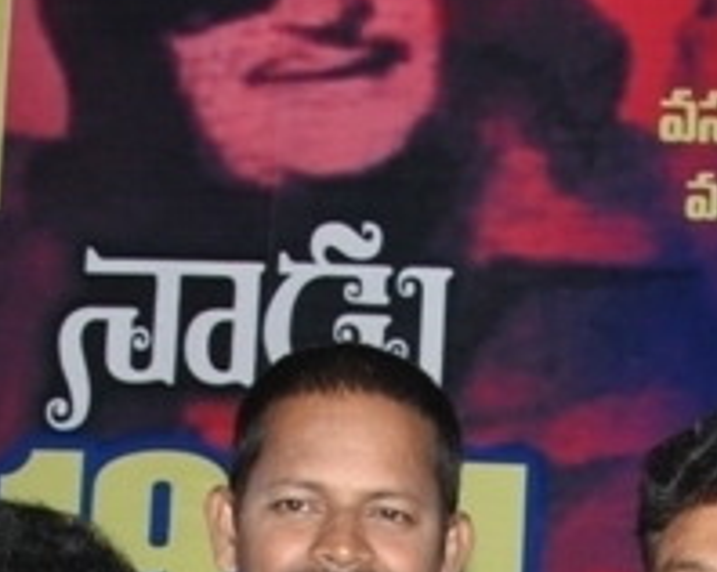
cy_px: 1173
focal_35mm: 189
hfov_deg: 10.2
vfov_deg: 7.8
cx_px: 565
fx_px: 4007
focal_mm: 26
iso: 400
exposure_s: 1/125
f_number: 7.1
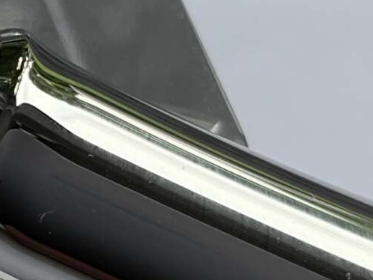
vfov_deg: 10.0
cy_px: 153
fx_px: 1606
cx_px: -39
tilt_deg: -61.7
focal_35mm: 149
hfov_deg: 13.0
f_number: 1.8
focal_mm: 3
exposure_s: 1/150
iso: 20
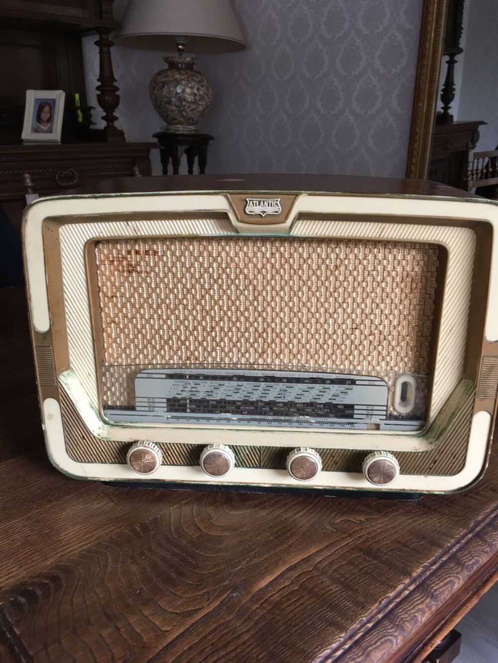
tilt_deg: -21.2
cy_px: 332
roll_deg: +0.8
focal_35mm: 29
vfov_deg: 61.7
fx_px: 556
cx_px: 249
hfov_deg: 48.2
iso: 64
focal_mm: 4.15
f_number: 2.2
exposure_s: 1/33
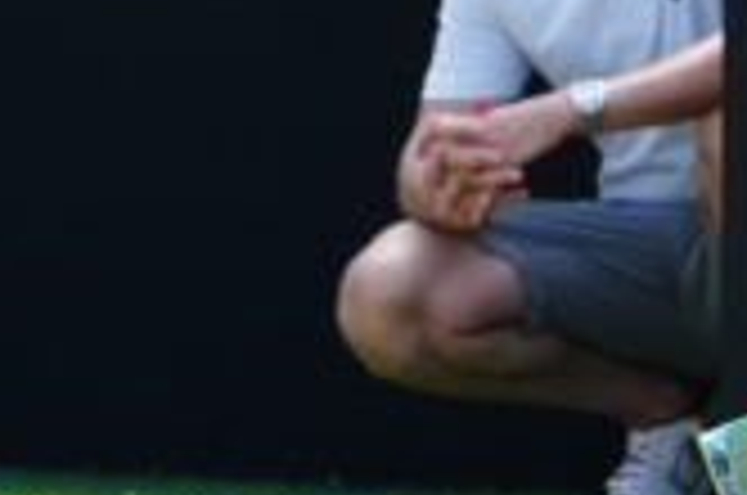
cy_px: -605
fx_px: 14849
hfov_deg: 2.9
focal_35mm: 717
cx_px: -549
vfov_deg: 1.9
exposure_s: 1/2000
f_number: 4.5
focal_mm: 116
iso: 800
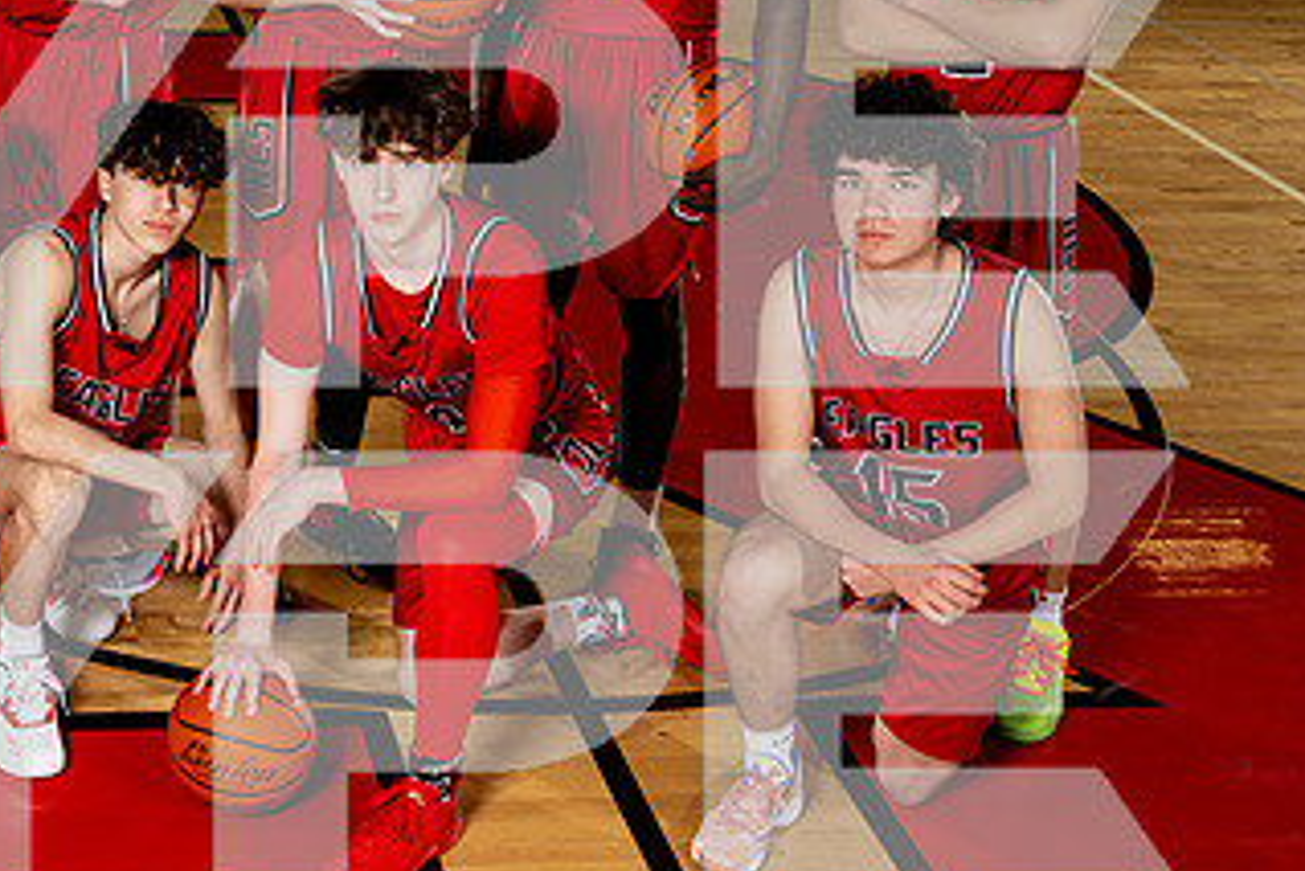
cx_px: 167
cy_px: 187
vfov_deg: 21.0
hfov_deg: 30.2
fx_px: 2321
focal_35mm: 64
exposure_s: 1/250
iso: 400
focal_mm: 30
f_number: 8
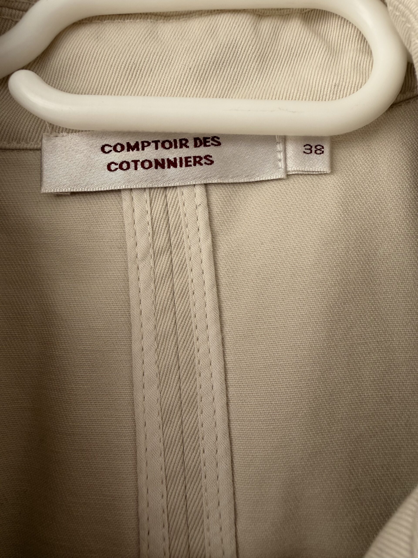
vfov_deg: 71.6
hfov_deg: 56.8
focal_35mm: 24
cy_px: 279
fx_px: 386
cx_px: 209
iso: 64
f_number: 2.2
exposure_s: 1/121
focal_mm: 2.22
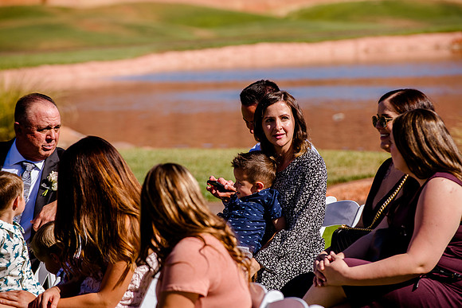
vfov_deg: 6.9
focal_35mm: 200
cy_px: 154
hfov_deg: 10.3
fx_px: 2567
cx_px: 231
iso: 200
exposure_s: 1/800
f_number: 5.6
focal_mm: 200
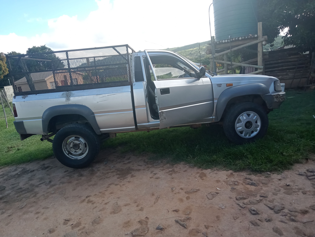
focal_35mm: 28
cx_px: 158
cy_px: 118
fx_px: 255
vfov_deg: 49.7
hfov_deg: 63.4
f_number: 2.2
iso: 111
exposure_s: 1/555
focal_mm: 3.37
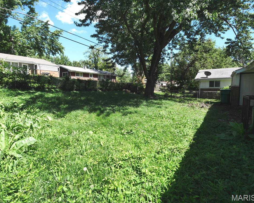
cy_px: 101
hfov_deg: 83.2
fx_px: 143
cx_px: 121
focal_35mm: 19
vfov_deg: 70.9
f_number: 7.1
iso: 200
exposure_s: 1/320
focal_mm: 9
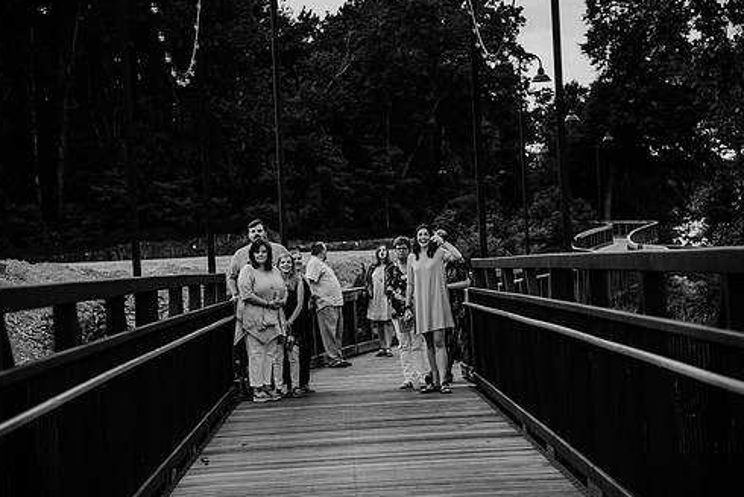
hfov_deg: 18.7
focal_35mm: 109
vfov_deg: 12.6
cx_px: 370
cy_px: 224
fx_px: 2253
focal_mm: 92
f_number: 4
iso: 320
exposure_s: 1/800
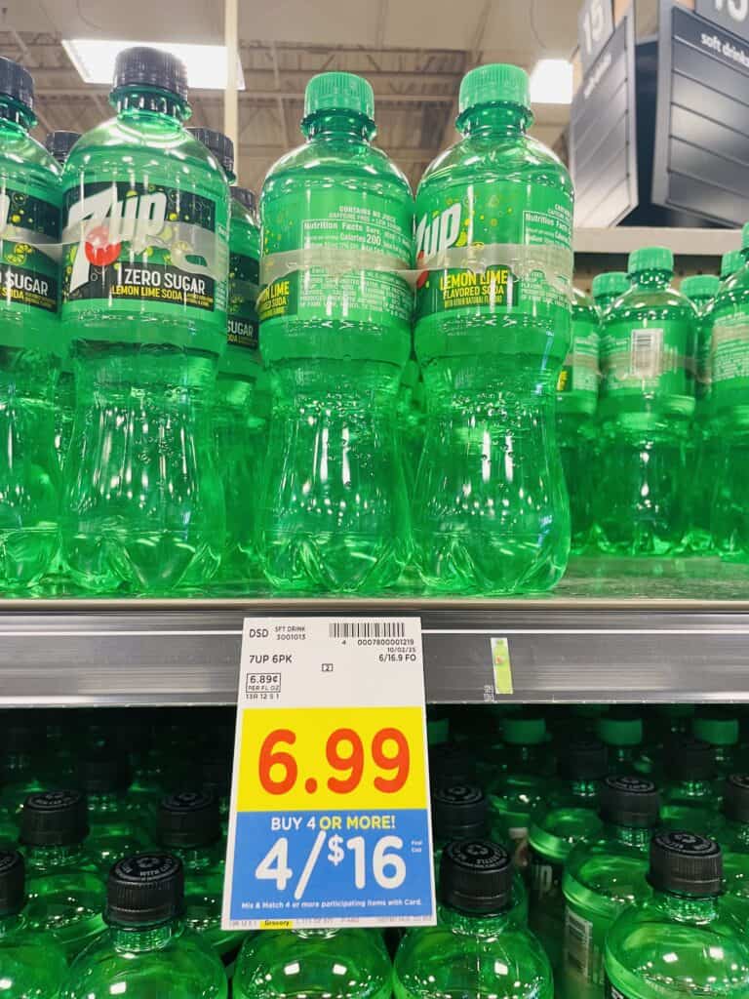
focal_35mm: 26
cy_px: 500
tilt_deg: -0.3
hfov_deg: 53.1
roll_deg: -0.8
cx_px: 374
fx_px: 750
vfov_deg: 67.3
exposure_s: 1/60
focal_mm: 4.2
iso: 80
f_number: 1.6
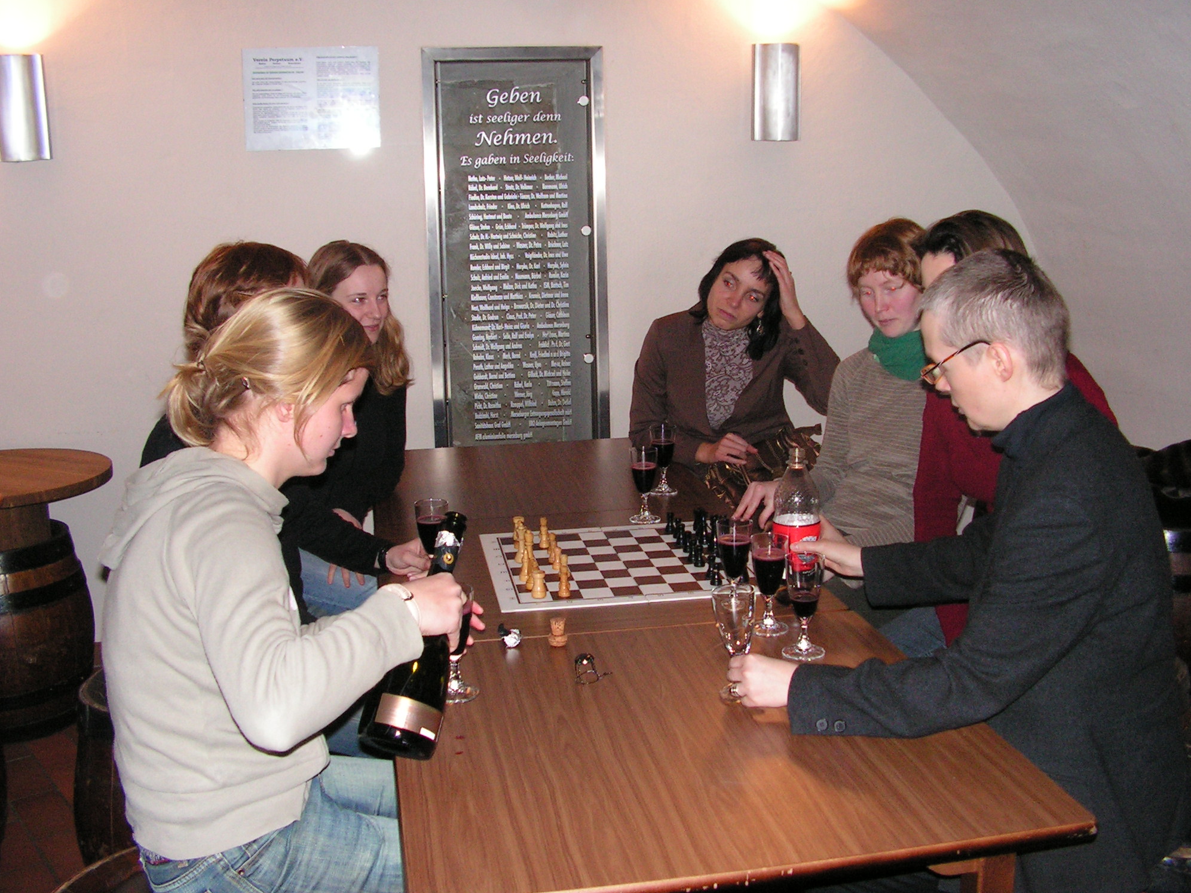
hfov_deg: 50.1
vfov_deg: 38.7
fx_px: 1273
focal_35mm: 37
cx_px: 602
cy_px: 451
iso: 200
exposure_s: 1/40
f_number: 3.2
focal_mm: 6
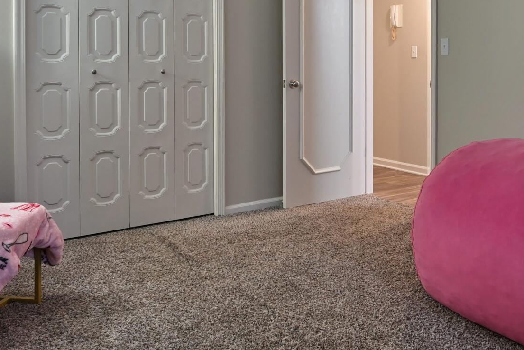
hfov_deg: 50.1
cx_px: 334
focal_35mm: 38
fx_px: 553
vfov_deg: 34.1
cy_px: 71
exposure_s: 1/10
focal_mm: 14
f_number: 5.6
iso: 900
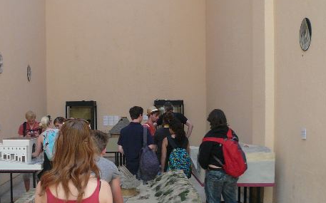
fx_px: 462
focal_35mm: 52
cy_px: 138
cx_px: 112
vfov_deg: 24.7
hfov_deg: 38.5
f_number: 2.8
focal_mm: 4.6
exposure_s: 1/60
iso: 100
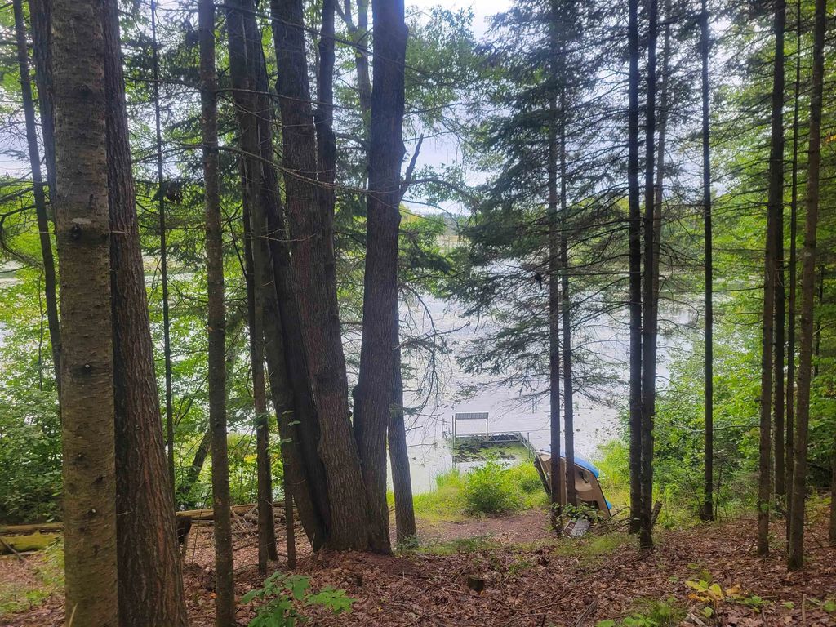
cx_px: 418
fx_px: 628
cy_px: 314
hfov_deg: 67.3
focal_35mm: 26
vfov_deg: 53.1
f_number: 1.8
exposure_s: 1/266
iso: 40
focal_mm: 5.4
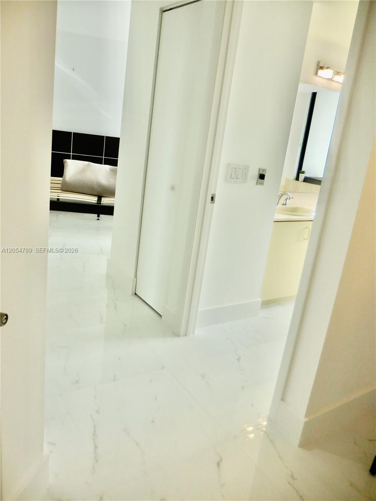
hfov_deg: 49.7
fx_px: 406
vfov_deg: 63.4
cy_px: 250
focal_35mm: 28
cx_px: 188
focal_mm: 5
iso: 125
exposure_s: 1/160
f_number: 3.5
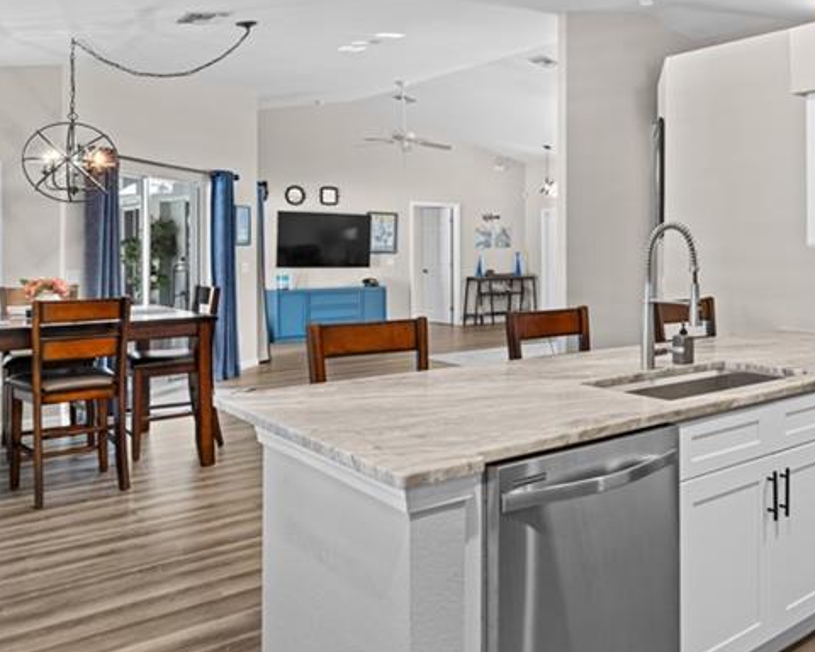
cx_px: 637
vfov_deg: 44.1
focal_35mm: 33
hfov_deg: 51.3
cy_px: 231
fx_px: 796
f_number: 8
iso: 1250
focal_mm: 16.5
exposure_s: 1/8
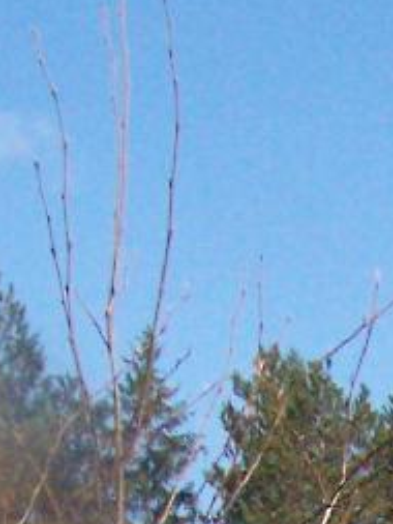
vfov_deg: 8.8
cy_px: 1231
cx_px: 676
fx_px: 3101
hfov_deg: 7.1
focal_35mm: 205
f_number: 5.6
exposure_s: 1/1600
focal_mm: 6.3
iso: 400
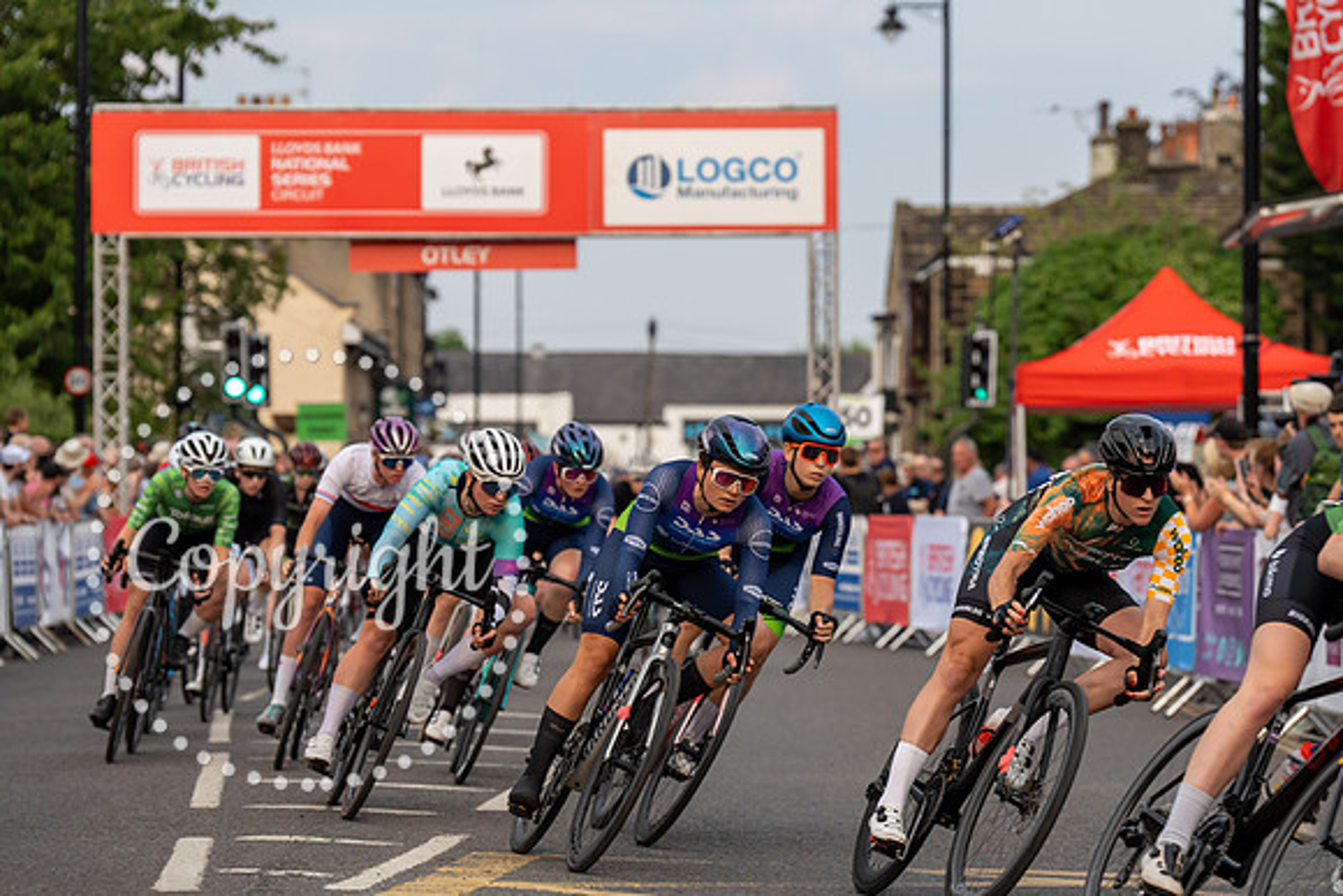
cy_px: 448
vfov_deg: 9.5
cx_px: 672
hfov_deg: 14.2
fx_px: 5373
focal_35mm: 144
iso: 500
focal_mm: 144
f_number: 4.5
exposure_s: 1/1000
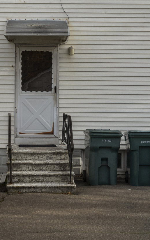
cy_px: -27
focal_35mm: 95
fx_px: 621
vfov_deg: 20.8
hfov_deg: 13.6
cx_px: 8
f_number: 8
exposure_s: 1/125
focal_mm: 25
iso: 125
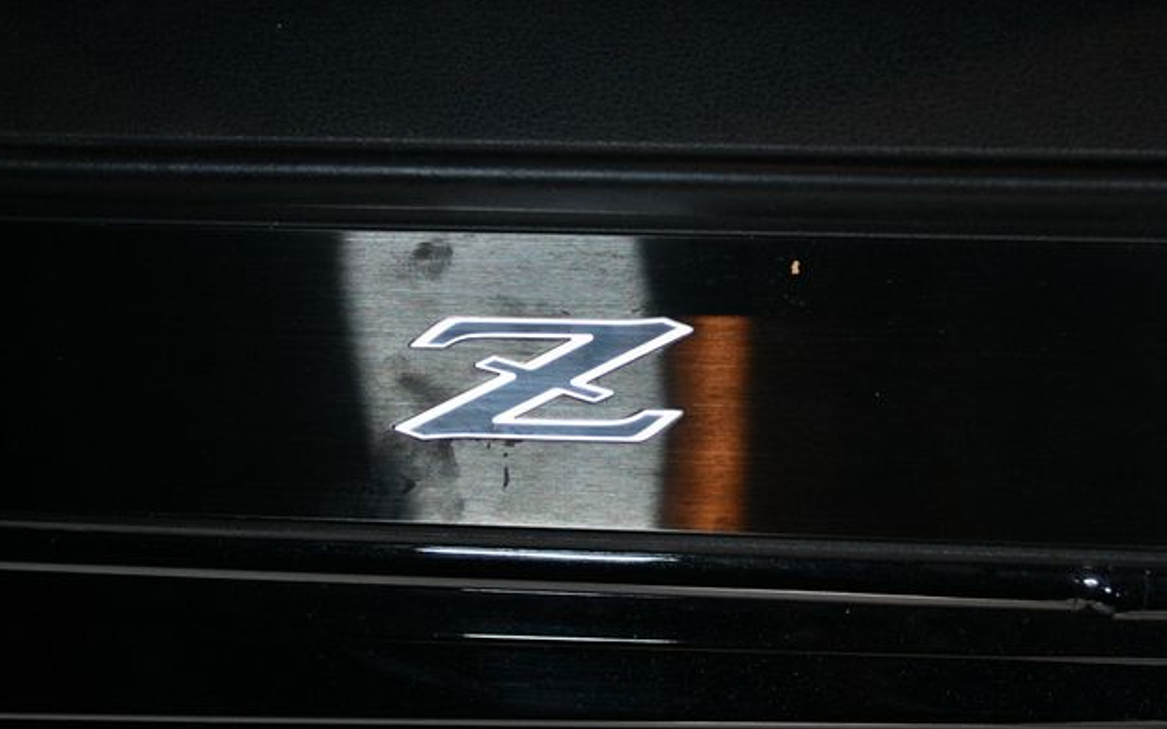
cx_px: 574
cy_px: 354
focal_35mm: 50
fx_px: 1590
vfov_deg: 25.8
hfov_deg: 40.3
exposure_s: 1/60
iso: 3200
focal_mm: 32
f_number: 4.8
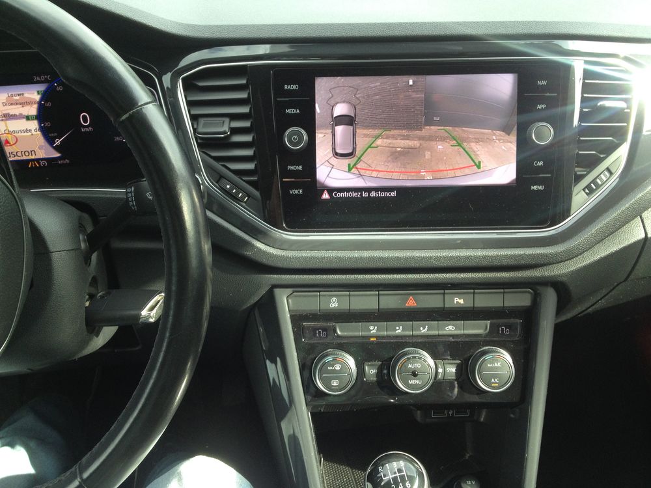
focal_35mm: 35
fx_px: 658
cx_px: 326
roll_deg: +1.7
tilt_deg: -32.4
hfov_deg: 52.6
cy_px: 244
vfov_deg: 40.7
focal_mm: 4.28
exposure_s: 1/120
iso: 64
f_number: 2.4
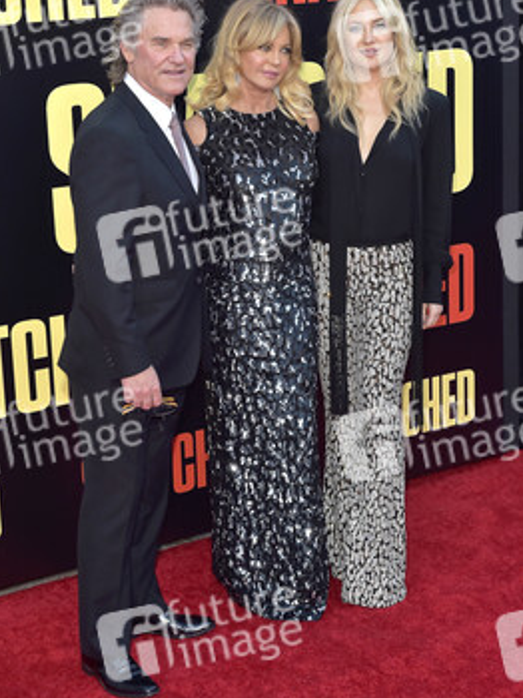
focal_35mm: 66
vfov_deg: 29.4
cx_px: 259
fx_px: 1331
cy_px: 335
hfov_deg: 22.2
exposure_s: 1/320
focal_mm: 60
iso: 500
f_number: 6.3
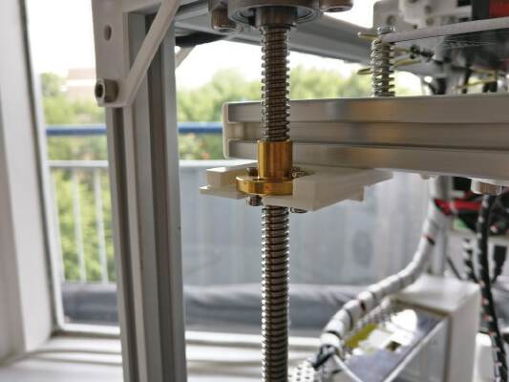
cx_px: 254
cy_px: 191
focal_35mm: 28
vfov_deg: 49.8
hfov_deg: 63.4
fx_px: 412
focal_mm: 4.26
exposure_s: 1/123
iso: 100
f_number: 2
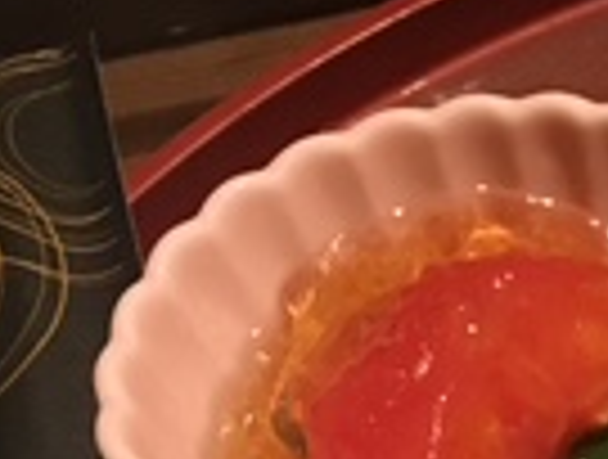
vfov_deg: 10.5
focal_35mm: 137
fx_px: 2413
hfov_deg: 12.8
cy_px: 684
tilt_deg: -54.3
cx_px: 1148
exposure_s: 1/30
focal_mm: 4.15
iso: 160
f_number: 2.2
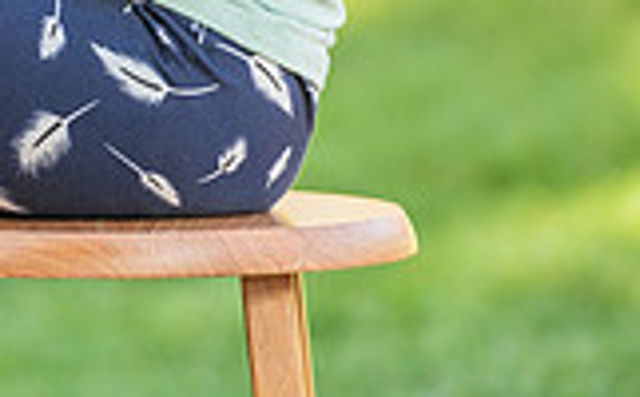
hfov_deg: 3.7
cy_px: -349
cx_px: 70
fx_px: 9925
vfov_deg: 2.3
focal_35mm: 570
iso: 100
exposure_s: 1/200
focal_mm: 200
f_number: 4.5
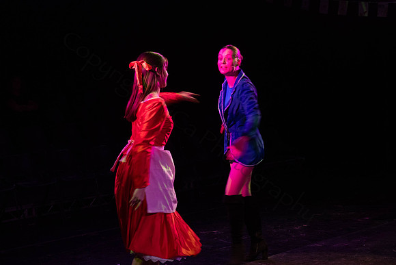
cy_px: 132
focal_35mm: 70
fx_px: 770
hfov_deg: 28.8
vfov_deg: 19.5
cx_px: 198
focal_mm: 70
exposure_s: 1/60
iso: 1250
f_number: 5
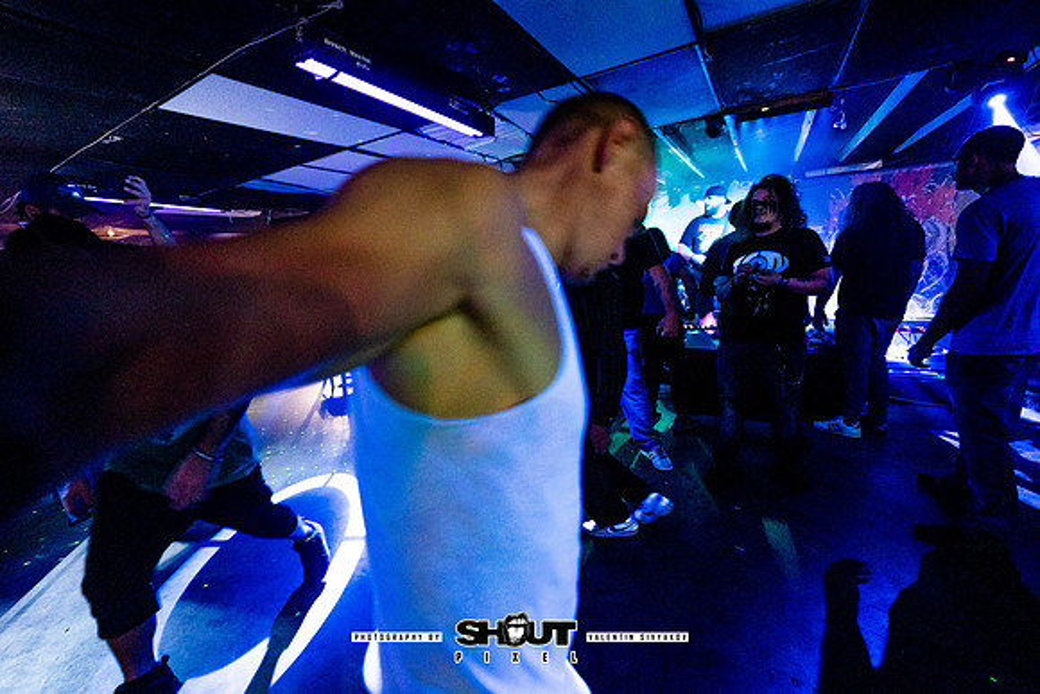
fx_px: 405
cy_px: 347
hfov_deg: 104.2
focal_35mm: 14
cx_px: 520
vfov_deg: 81.2
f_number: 2.8
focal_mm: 14
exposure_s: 1/100
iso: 3200
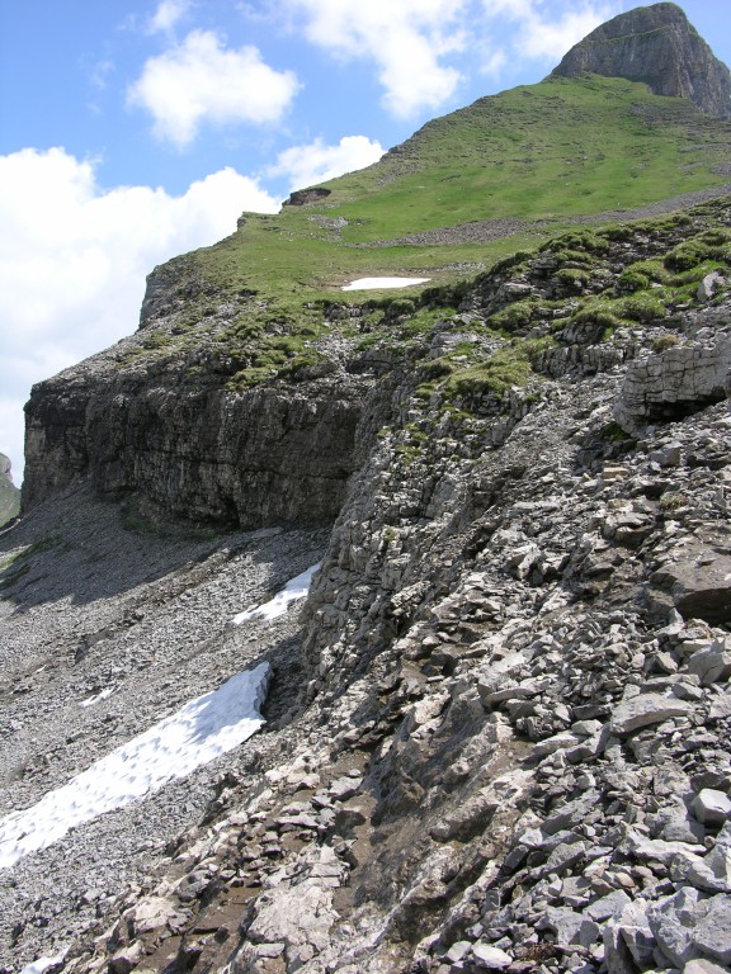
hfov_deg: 40.7
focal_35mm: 35
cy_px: 487
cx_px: 366
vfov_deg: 52.6
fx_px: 985
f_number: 5.6
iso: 50
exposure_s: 1/183
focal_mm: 8.9
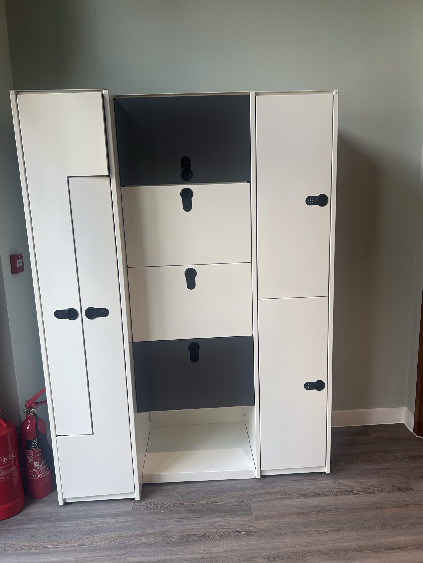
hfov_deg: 53.1
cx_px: 212
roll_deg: +1.3
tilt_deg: -11.2
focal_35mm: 26
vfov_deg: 67.3
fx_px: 424
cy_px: 282
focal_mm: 5.7
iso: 50
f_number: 1.5
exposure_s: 1/121
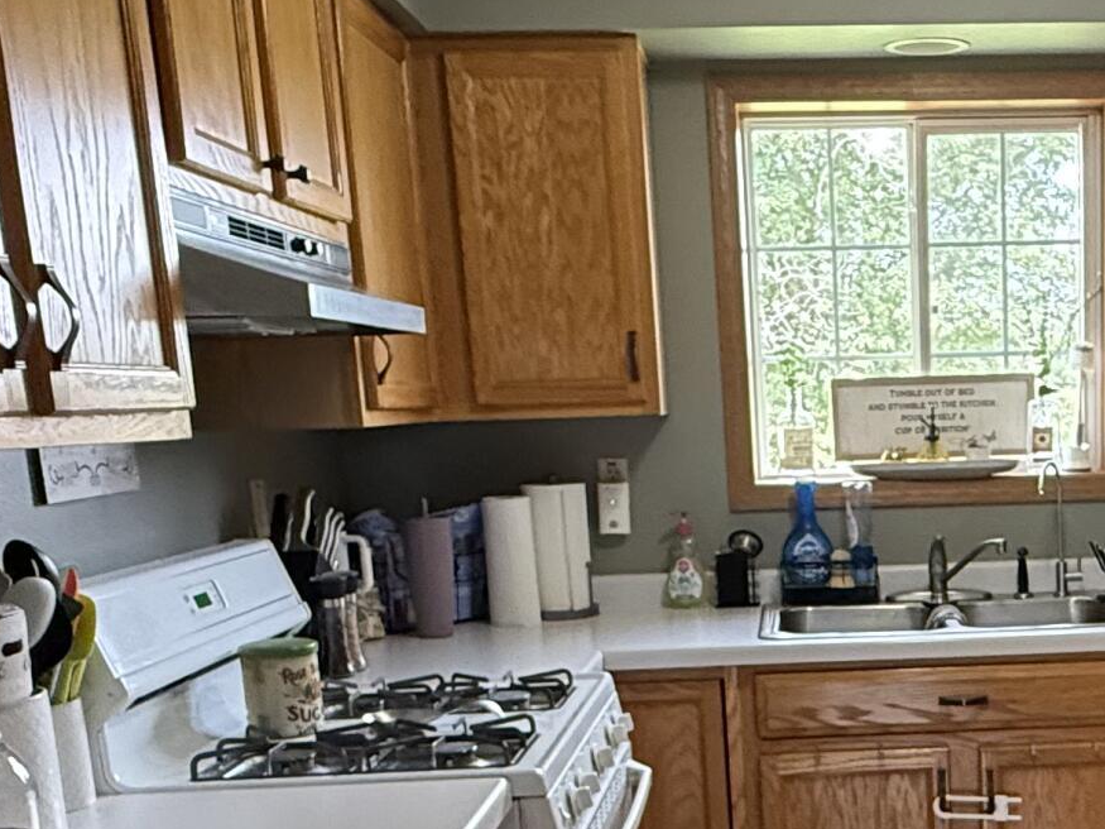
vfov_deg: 29.1
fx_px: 1532
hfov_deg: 37.7
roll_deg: +2.1
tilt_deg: -11.9
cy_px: 742
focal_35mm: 48
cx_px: 938
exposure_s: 1/120
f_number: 2.2
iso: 500
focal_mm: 2.22
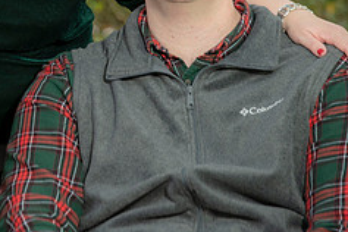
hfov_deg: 4.8
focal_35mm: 429
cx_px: -62
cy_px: -20
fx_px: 4147
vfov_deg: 3.2
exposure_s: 1/200
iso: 320
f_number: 5
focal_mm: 175
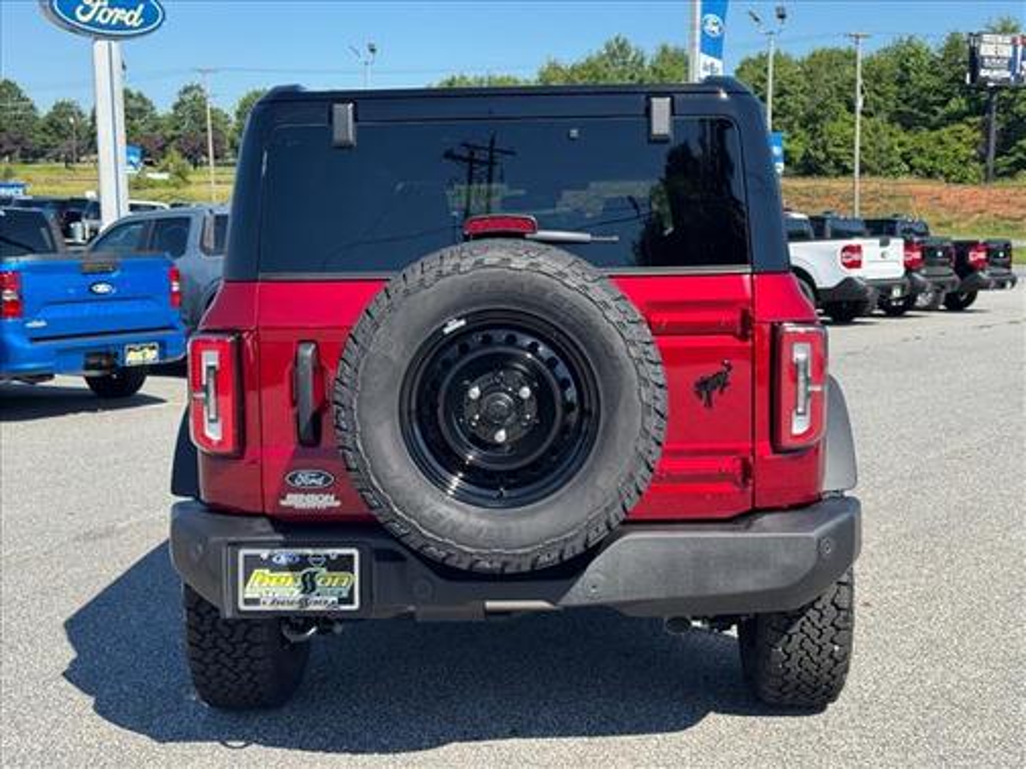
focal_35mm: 48
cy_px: 384
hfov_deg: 39.7
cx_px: 513
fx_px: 1423
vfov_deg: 30.3
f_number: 1.78
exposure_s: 1/1724
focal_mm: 6.76
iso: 64
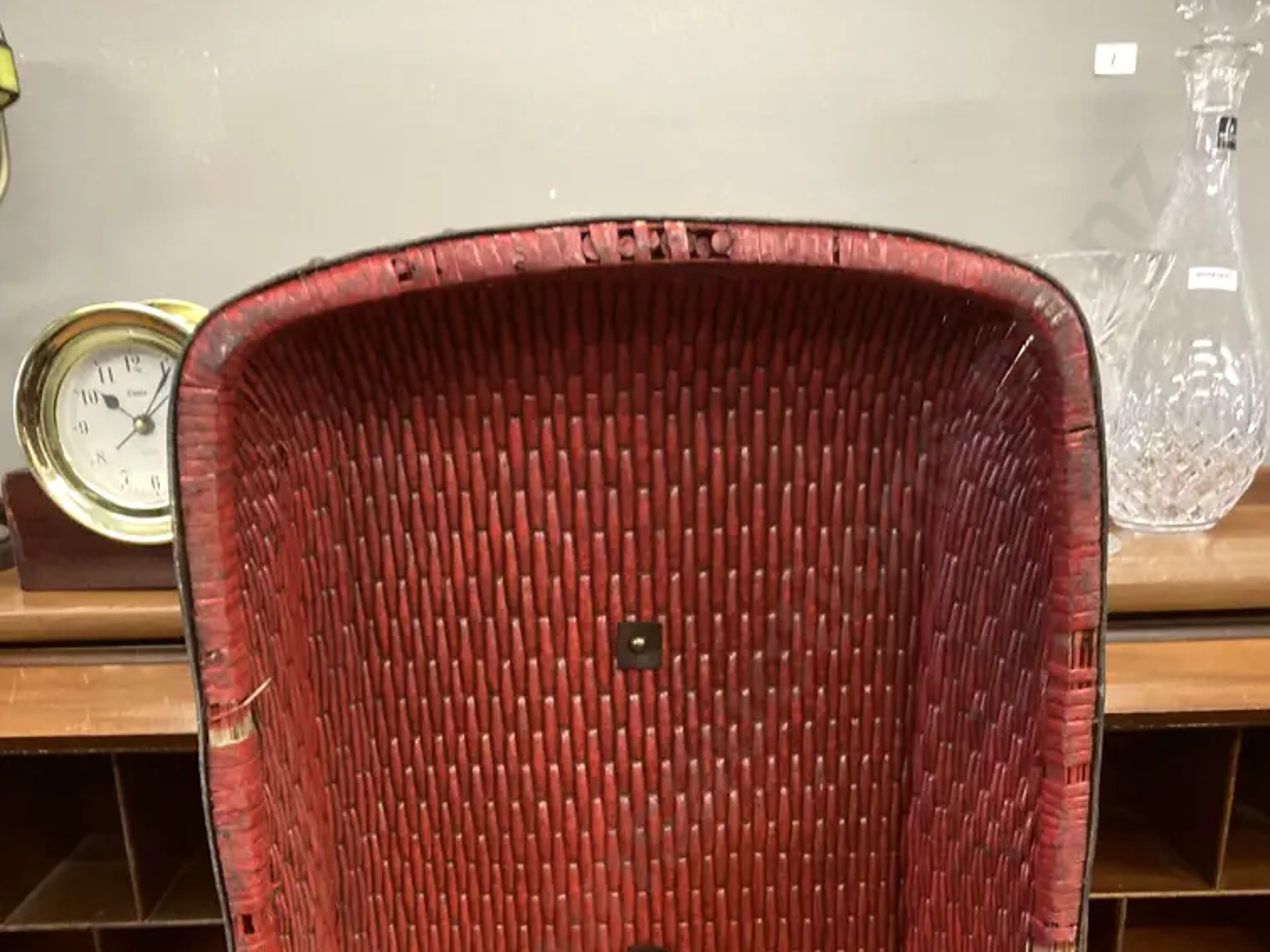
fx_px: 1394
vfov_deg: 35.6
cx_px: 644
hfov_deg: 49.0
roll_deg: -0.3
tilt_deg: -21.7
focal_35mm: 38
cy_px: 851
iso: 320
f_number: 1.8
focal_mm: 3.99
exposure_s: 1/50
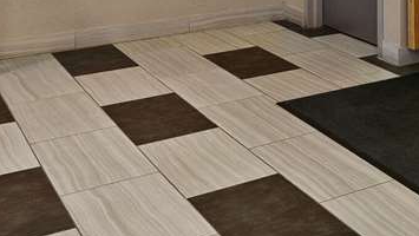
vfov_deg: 17.0
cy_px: -151
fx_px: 689
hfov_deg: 29.9
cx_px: 478
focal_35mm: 62
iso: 100
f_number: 2.8
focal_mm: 14
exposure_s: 1/30
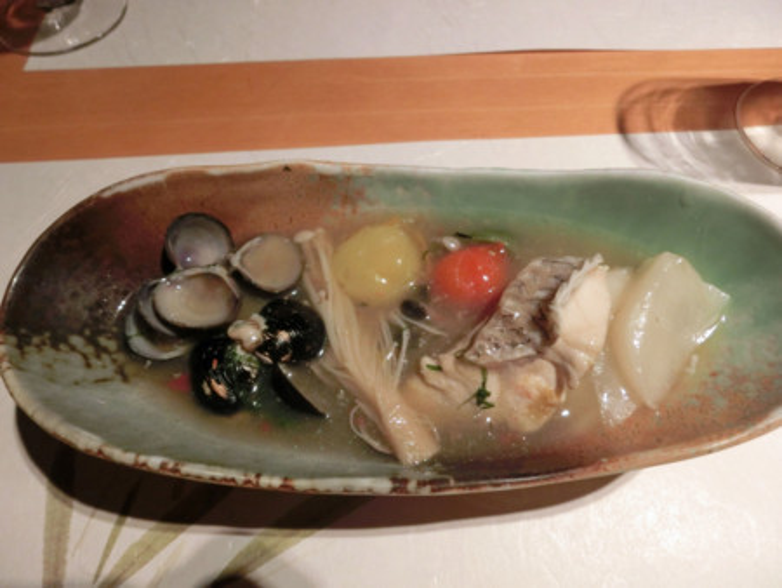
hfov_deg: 71.6
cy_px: 294
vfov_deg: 56.9
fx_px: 542
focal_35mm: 24
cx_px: 391
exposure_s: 1/80
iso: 400
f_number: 3
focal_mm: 4.24
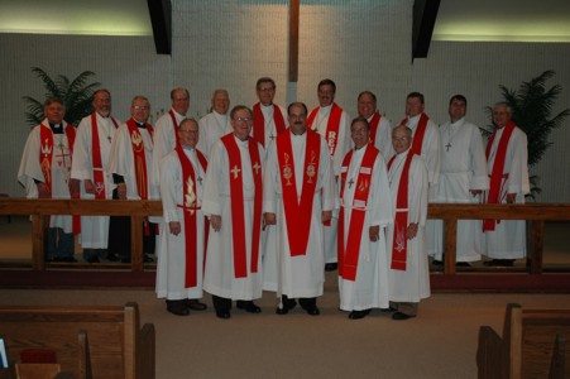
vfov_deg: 33.0
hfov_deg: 48.0
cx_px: 285
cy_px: 190
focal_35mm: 40
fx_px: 641
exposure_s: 1/60
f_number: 3.8
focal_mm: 27
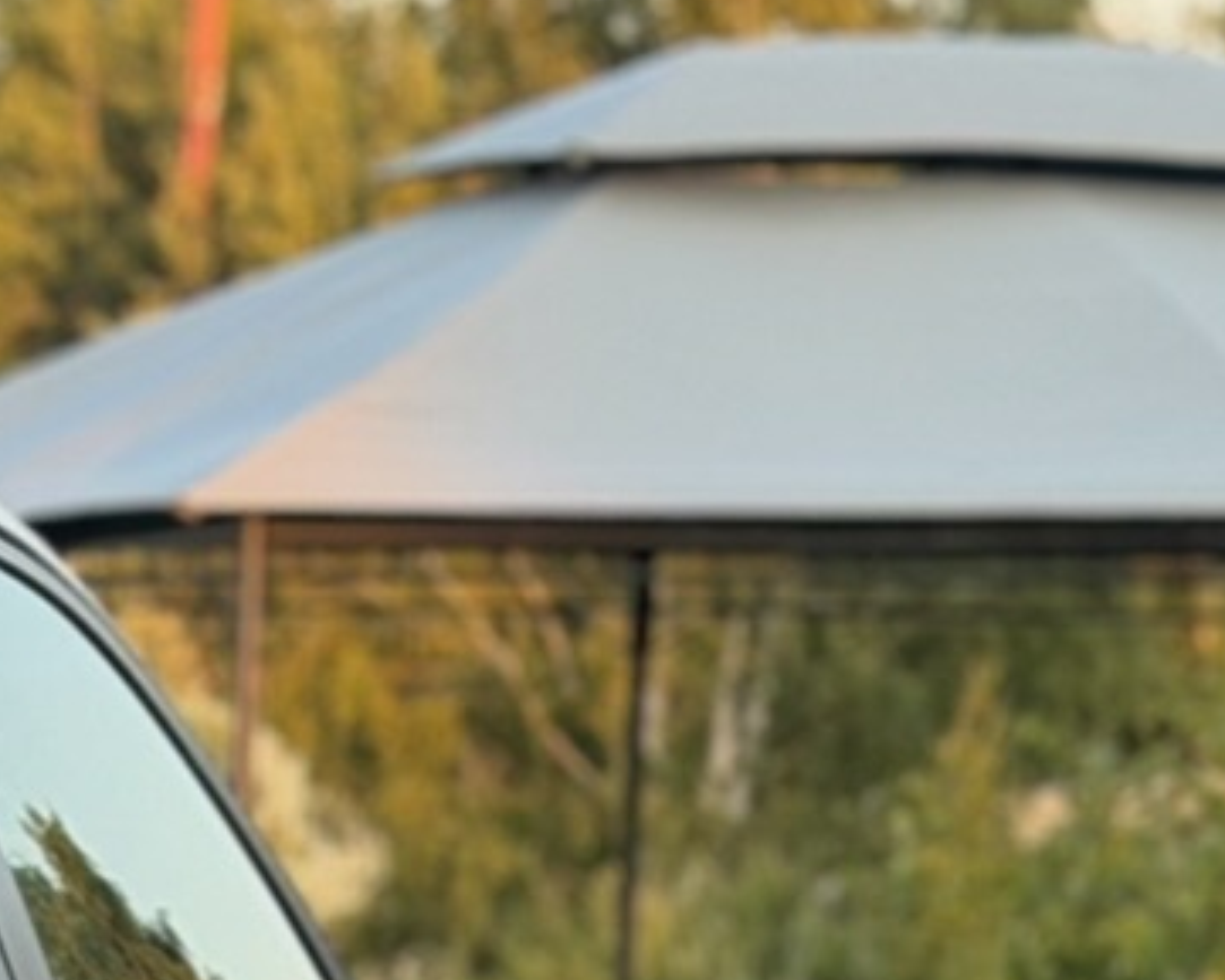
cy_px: 2170
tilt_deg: -7.3
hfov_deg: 6.9
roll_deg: -0.7
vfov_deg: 5.6
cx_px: -1761
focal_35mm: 266
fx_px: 9647
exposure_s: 1/184
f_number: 1.78
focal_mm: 6.76
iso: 125
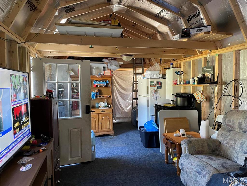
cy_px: 93
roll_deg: +0.8
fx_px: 186
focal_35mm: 26
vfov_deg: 53.1
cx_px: 124
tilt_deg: -3.5
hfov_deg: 67.3
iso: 400
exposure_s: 1/33
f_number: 1.6
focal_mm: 4.2
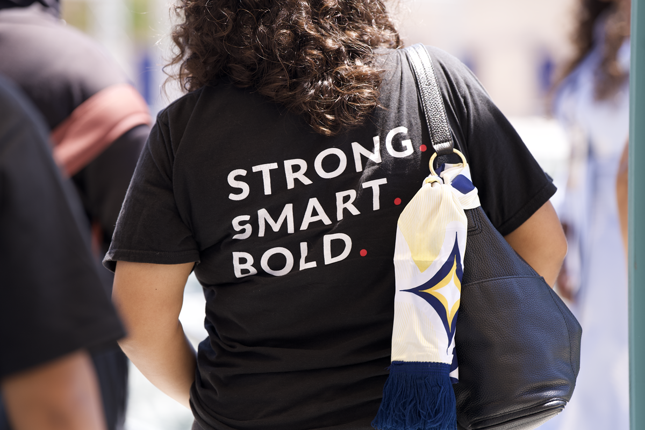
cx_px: 322
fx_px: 3065
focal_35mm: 171
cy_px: 215
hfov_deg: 12.0
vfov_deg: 8.0
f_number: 4
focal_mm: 171
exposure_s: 1/200
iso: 125
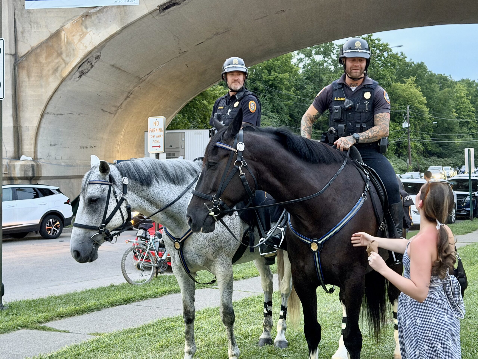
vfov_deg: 30.3
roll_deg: +0.5
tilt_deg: -1.3
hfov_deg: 39.7
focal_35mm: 48
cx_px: 239
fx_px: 663
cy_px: 180
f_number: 1.78
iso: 800
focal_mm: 6.76
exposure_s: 1/27
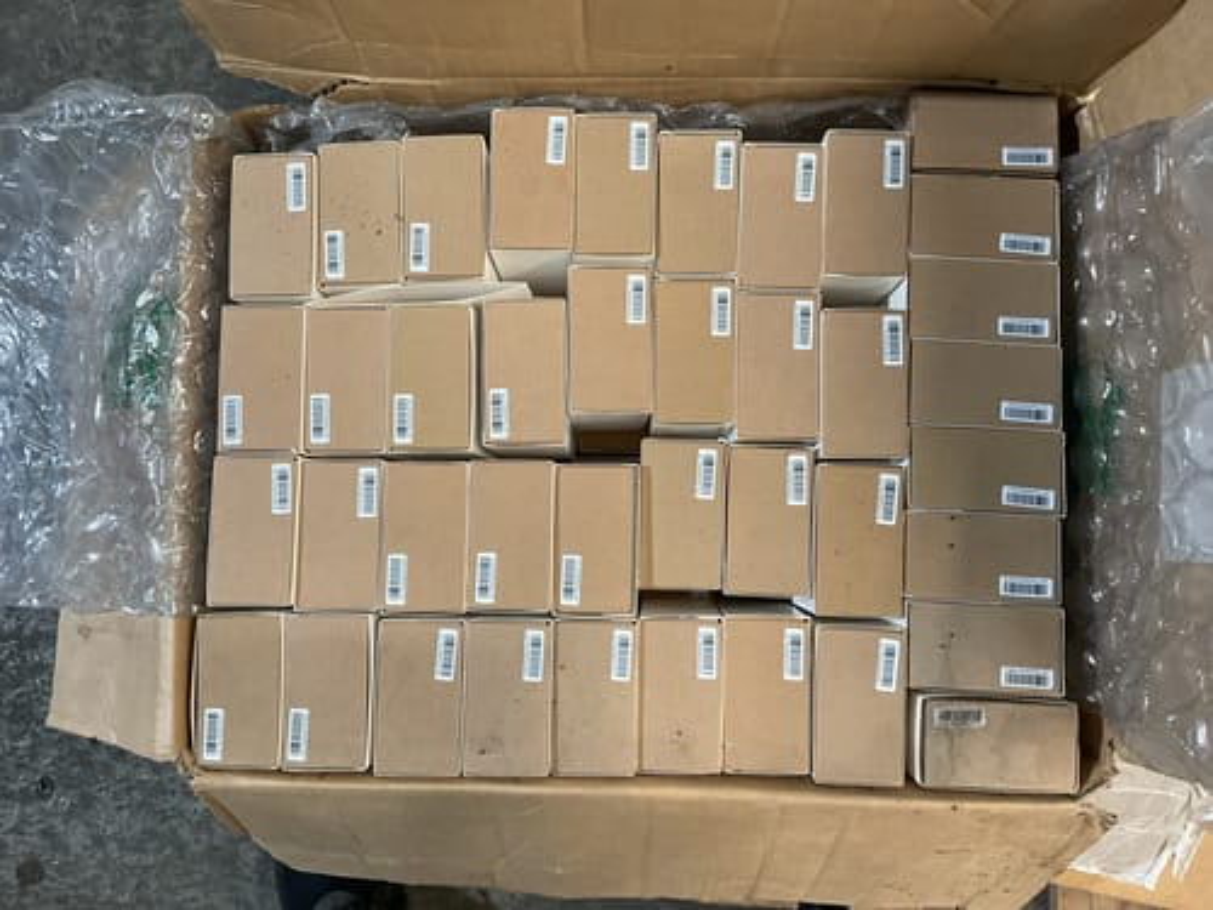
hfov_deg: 61.7
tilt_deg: -84.2
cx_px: 606
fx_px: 1016
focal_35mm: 29
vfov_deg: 48.2
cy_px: 455
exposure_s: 1/50
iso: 160
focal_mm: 3
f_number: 1.8
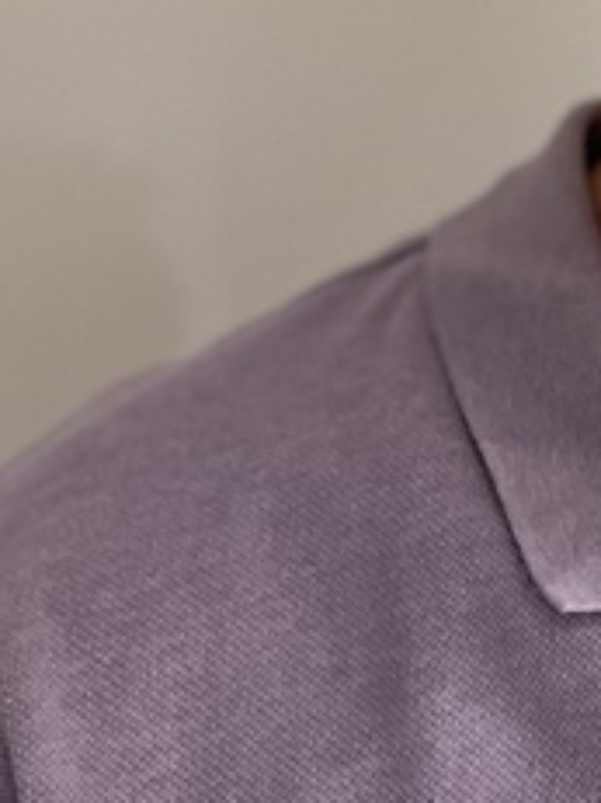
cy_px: -355
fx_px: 2085
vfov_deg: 19.4
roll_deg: -0.6
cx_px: 903
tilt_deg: +6.4
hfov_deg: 15.2
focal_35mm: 90
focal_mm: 5.1
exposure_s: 1/25
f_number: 1.6
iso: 500
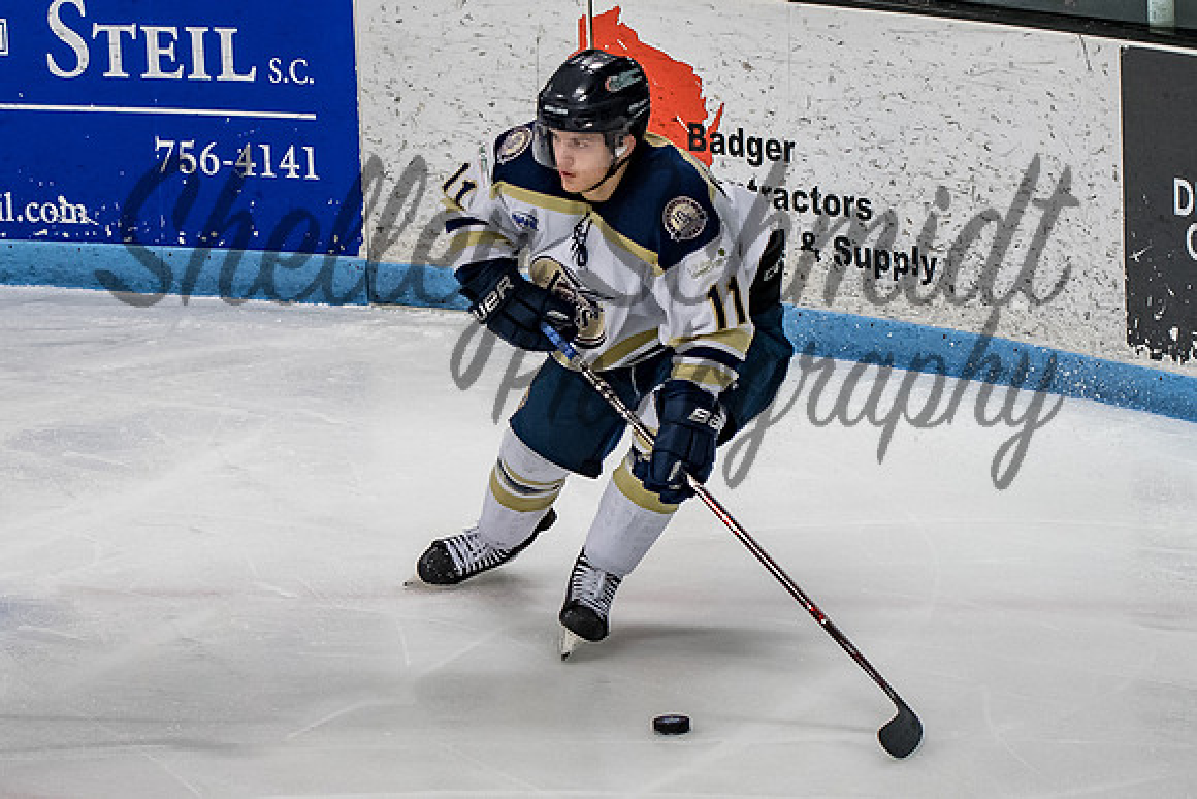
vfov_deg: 7.5
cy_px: 315
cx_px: 557
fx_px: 6127
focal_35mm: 184
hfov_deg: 11.2
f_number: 3.2
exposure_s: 1/800
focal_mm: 78
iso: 1600
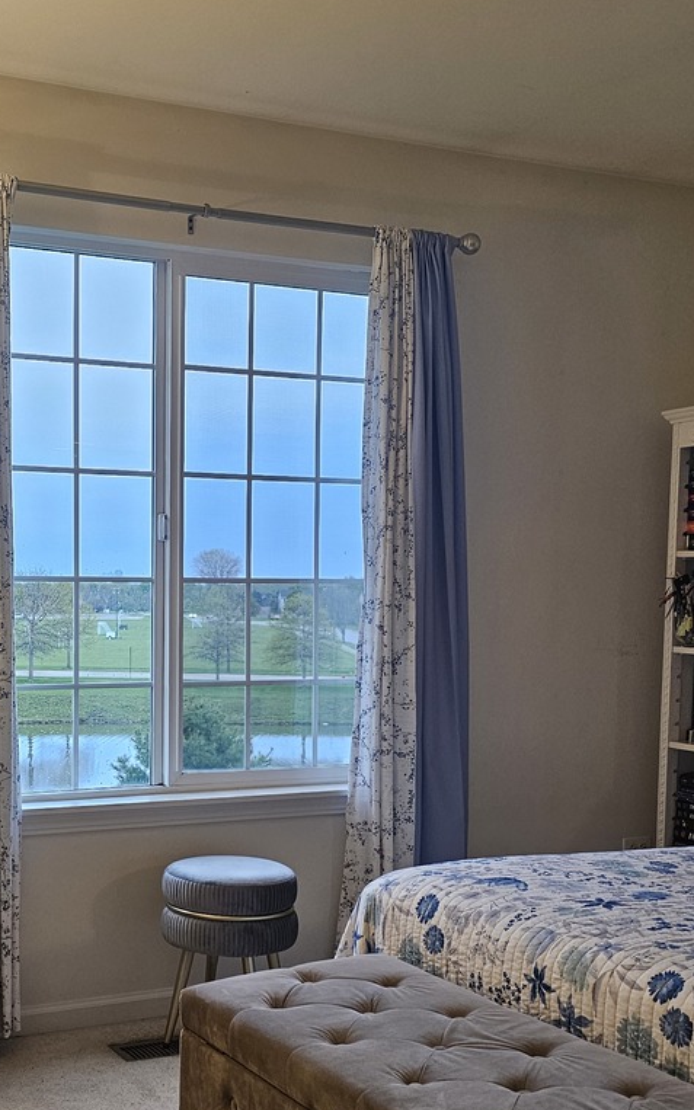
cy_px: 636
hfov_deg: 27.6
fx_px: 1392
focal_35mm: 46
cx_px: 164
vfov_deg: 43.4
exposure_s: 1/120
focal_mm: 6.3
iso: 160
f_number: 1.7
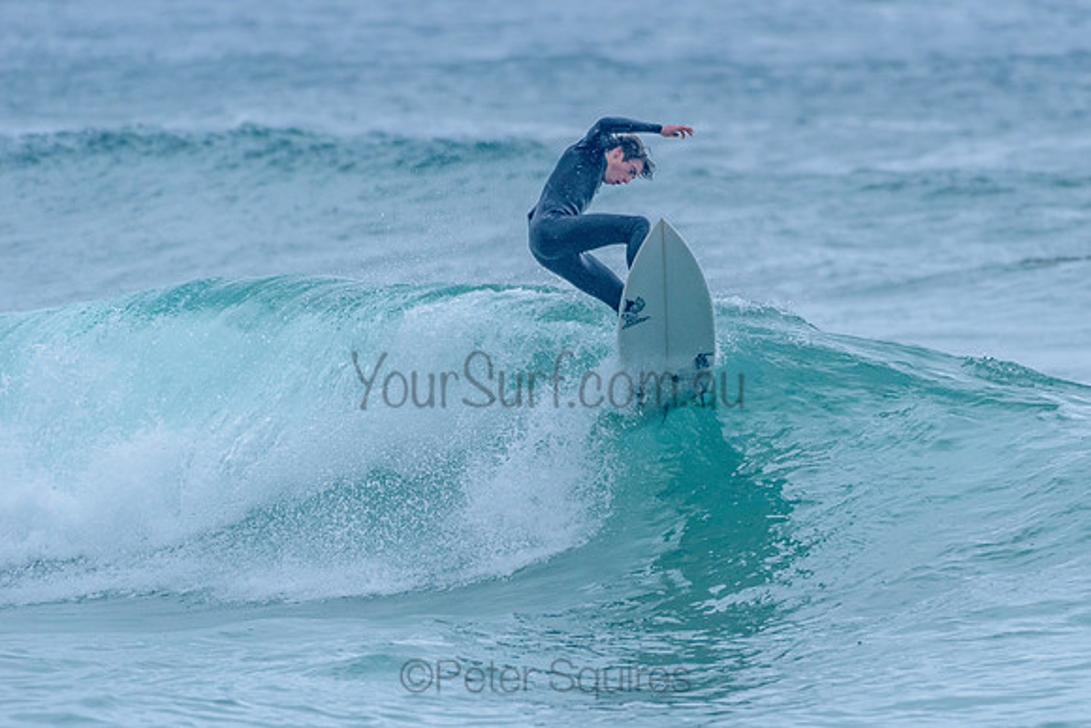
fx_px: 19028
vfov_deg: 2.2
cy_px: 405
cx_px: 676
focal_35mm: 628
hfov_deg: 3.3
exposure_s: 1/2000
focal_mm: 500
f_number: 5.6
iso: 800
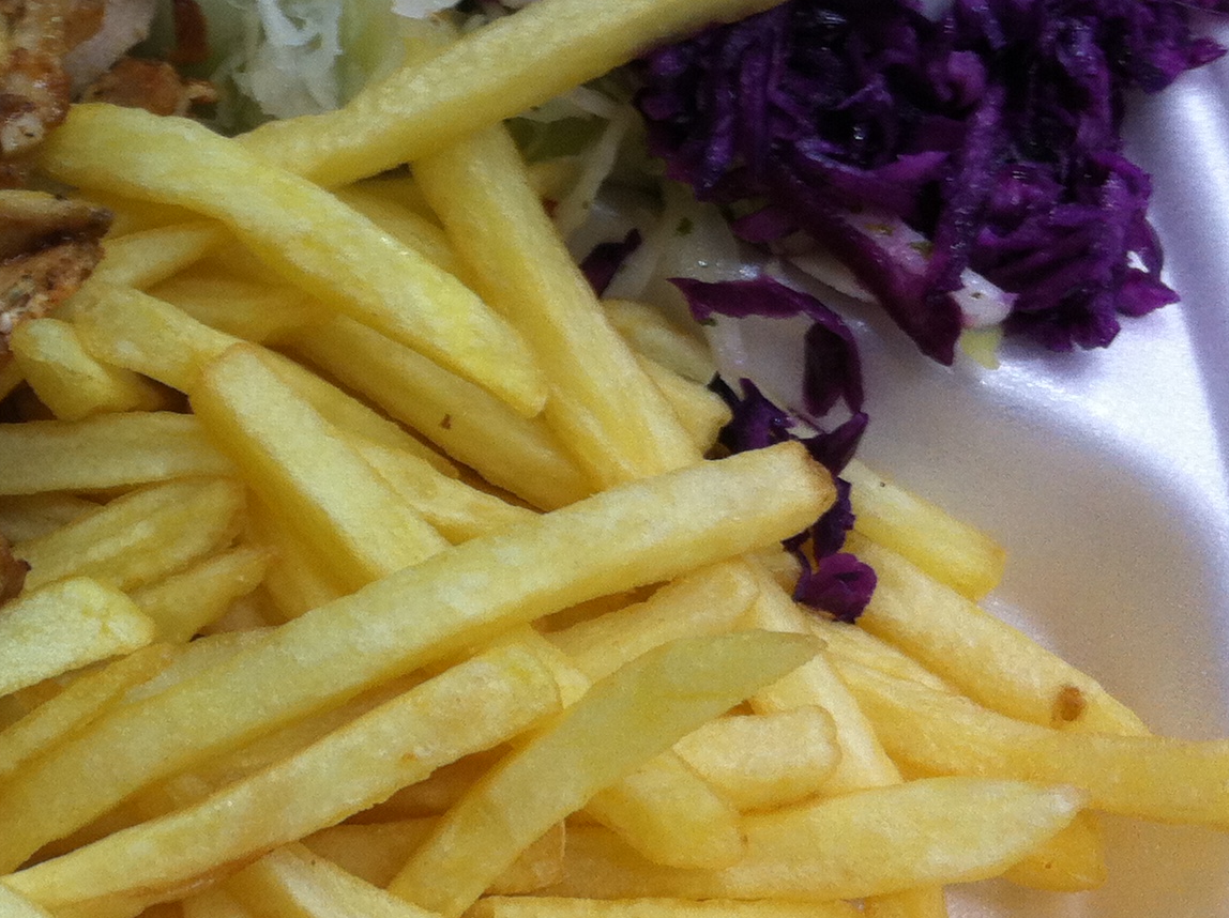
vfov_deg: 18.6
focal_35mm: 79
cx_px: 25
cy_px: 401
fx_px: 2801
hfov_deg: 23.8
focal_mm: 3.85
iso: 80
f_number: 2.8
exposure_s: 1/17
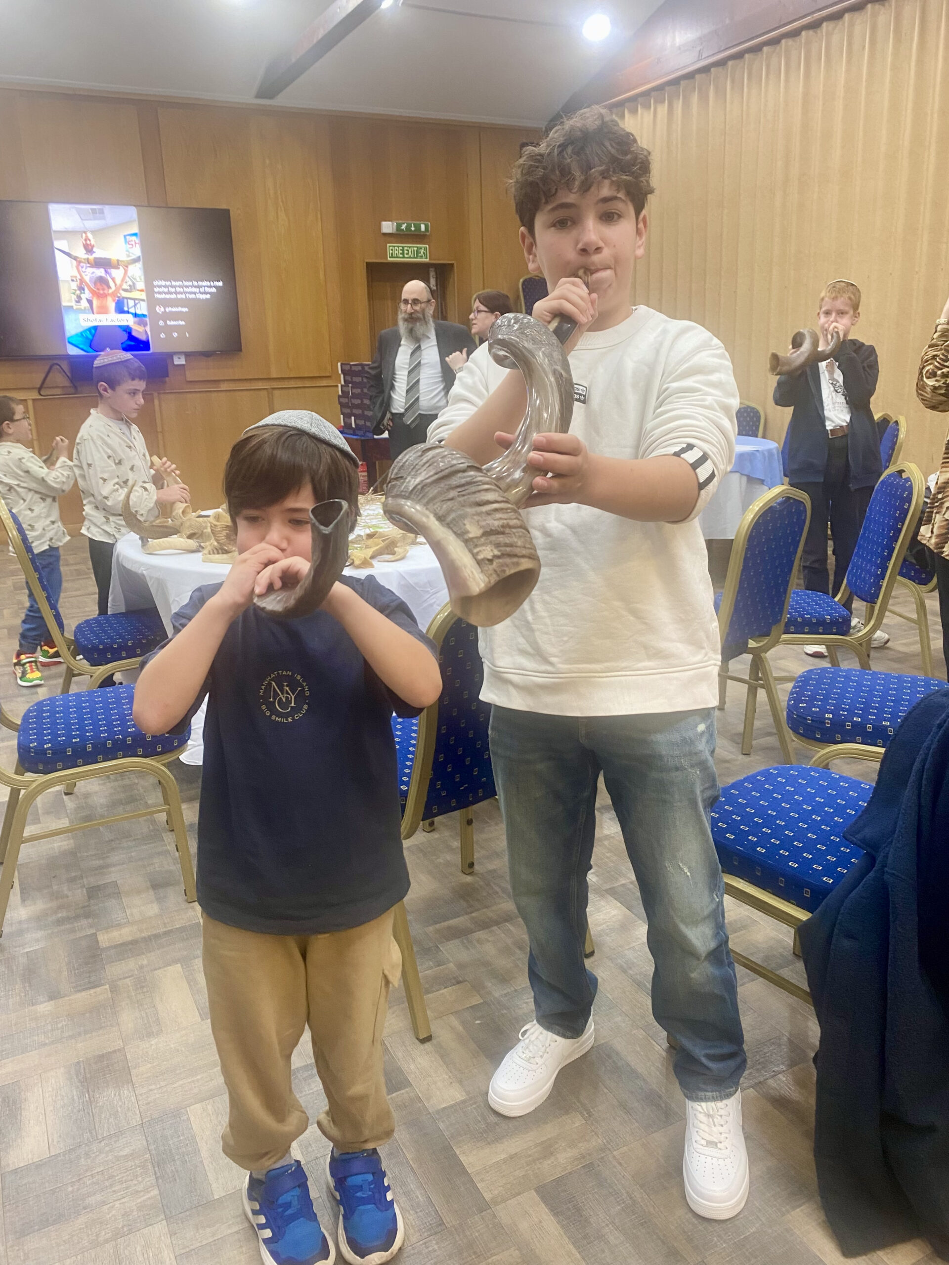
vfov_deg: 67.3
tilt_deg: -14.6
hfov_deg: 53.1
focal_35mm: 26
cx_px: 474
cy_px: 632
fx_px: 950
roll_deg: +3.2
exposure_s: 1/50
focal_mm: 4.25
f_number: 1.8
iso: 125
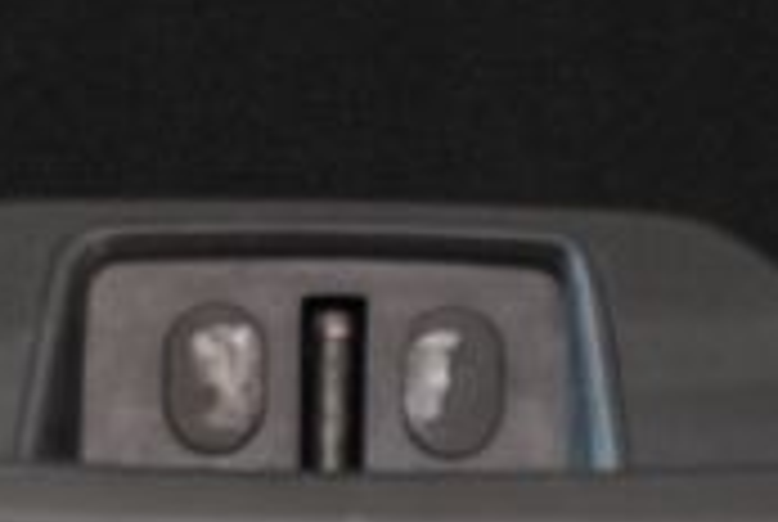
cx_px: 373
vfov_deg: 7.0
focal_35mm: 183
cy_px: -785
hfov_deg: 11.2
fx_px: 3962
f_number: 3.5
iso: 1600
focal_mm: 31
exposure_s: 1/160
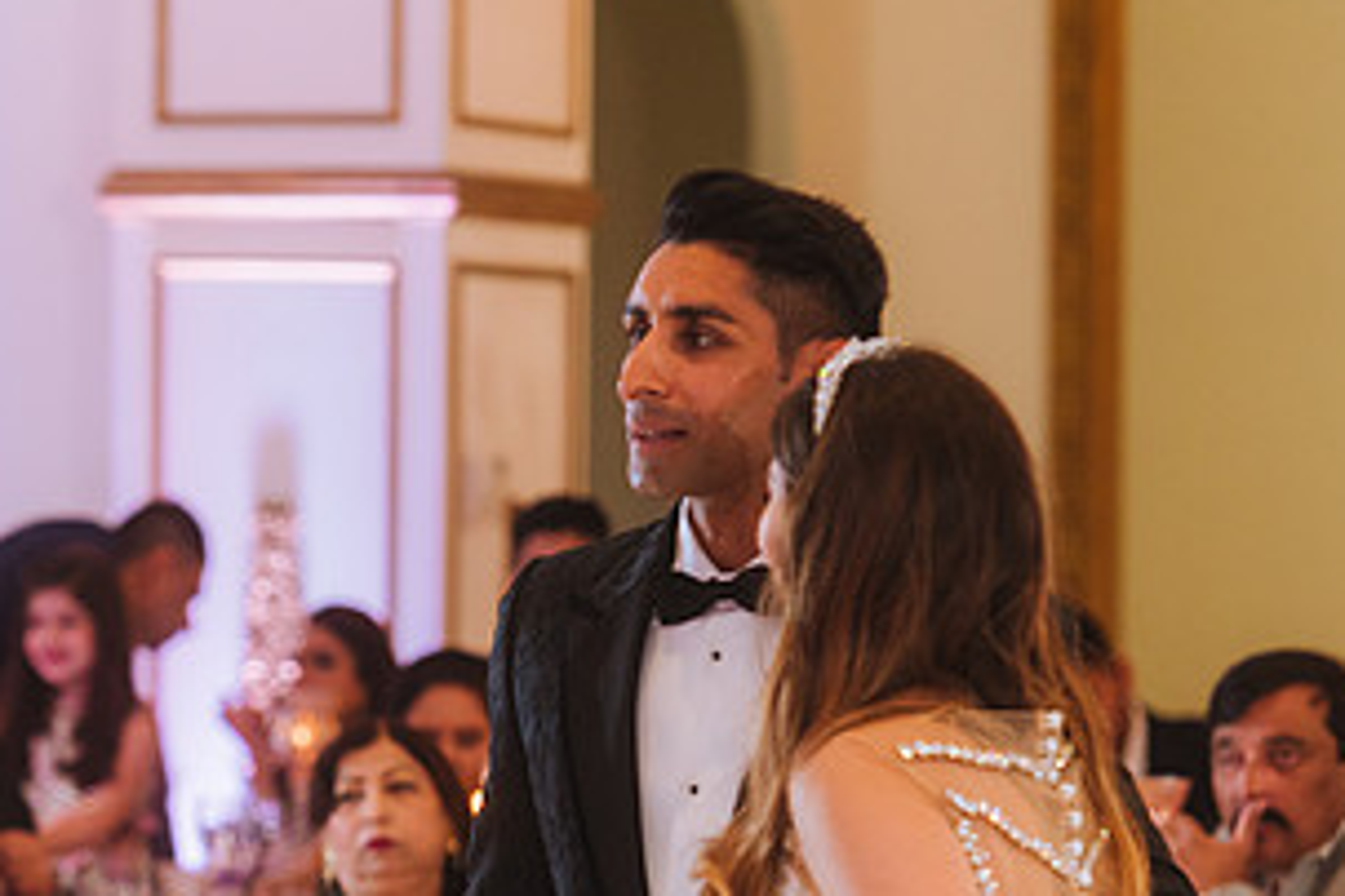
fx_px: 9638
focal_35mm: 258
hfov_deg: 8.0
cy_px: 743
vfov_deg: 5.3
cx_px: 528
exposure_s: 1/160
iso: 1000
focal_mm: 135
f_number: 2.8
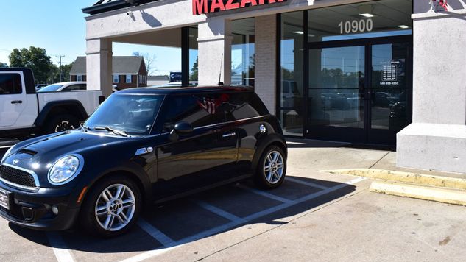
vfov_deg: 32.3
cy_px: 110
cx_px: 235
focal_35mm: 37
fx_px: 451
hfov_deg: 54.6
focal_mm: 23
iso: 400
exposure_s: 1/400
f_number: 11
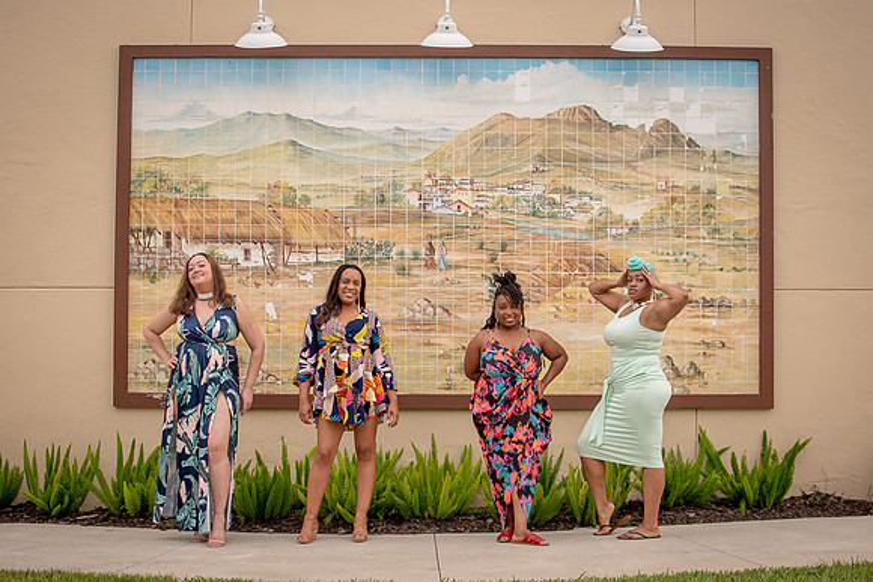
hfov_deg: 34.7
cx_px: 428
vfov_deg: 23.5
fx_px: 1399
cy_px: 290
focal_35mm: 58
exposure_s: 1/1000
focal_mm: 35
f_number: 2.5
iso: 100
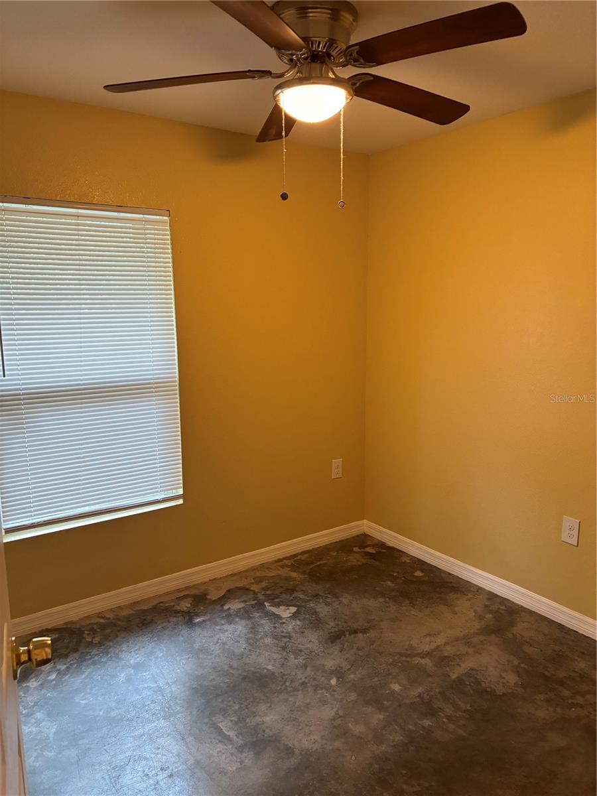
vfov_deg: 67.3
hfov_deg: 53.1
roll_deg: +0.1
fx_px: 598
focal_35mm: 26
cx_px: 298
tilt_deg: -10.7
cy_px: 398
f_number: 1.6
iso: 320
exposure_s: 1/60
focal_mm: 5.96
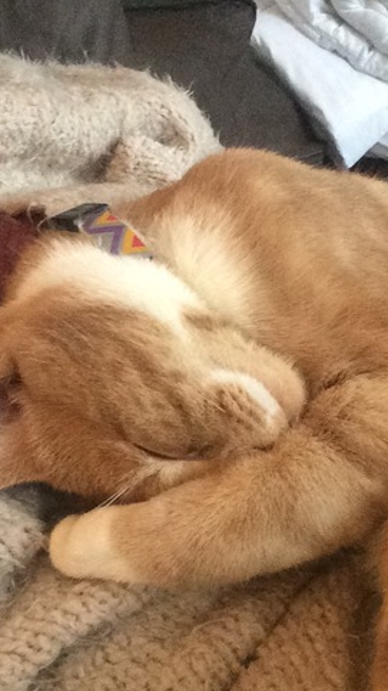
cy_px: 371
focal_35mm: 42
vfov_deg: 48.3
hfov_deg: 28.3
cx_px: 232
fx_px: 768
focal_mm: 2.15
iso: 640
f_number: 2.4
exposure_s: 1/17
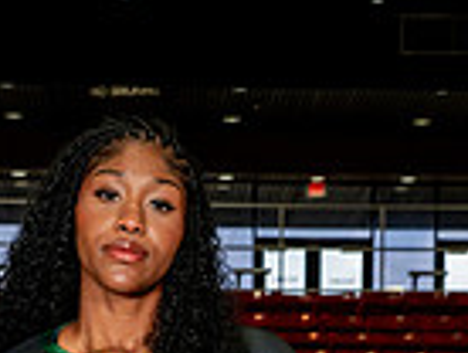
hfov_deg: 12.1
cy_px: 733
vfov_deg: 8.6
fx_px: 2208
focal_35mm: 163
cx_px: 200
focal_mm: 52
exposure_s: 1/200
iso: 800
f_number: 7.1
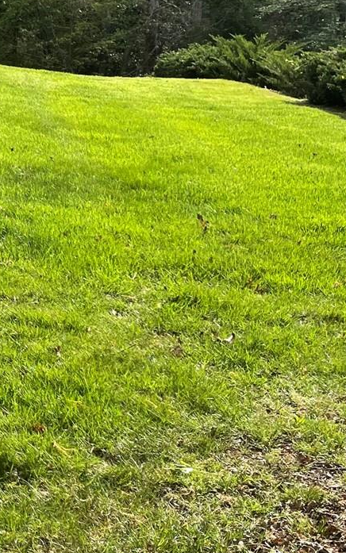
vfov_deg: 25.4
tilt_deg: -11.2
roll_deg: +1.9
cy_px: 194
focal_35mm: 81
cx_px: -290
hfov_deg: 14.2
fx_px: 1221
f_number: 1.6
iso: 32
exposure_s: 1/1319
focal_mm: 4.2
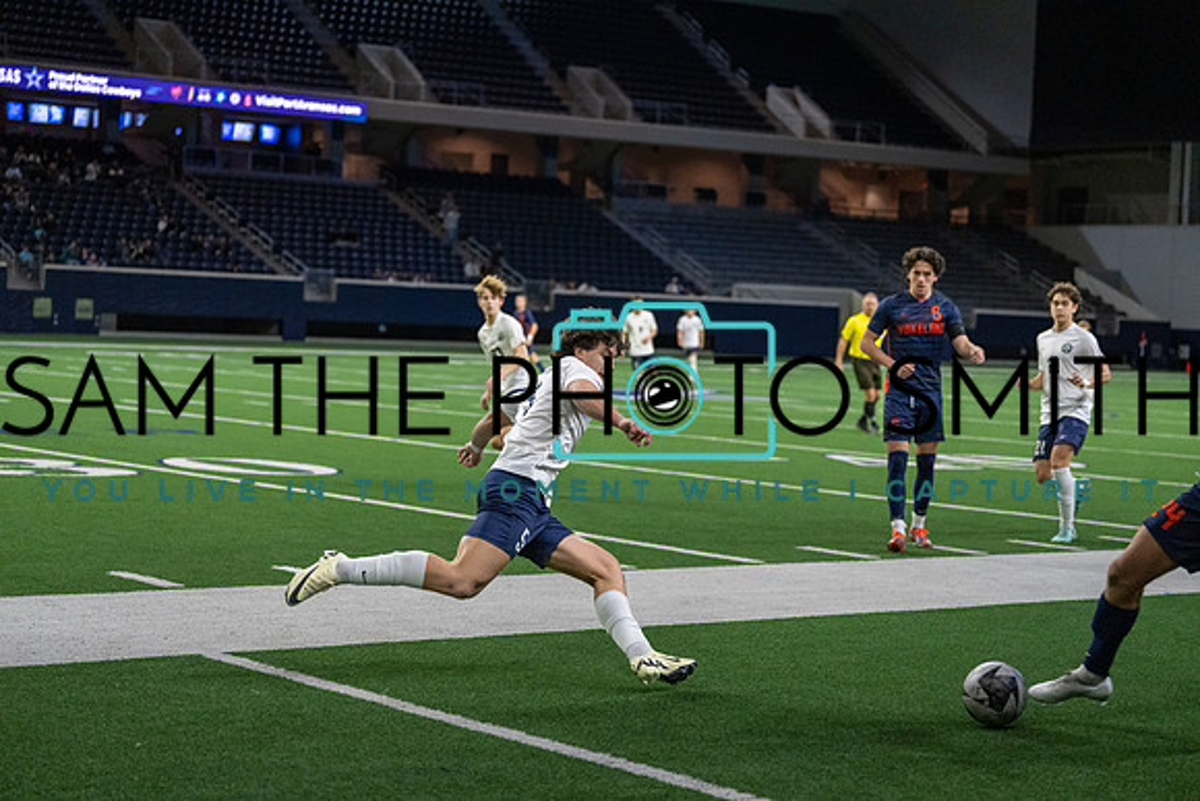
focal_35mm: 70
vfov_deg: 19.5
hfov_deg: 28.8
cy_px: 400
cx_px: 600
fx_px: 2334
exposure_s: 1/1250
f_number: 2.8
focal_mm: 70
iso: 5000
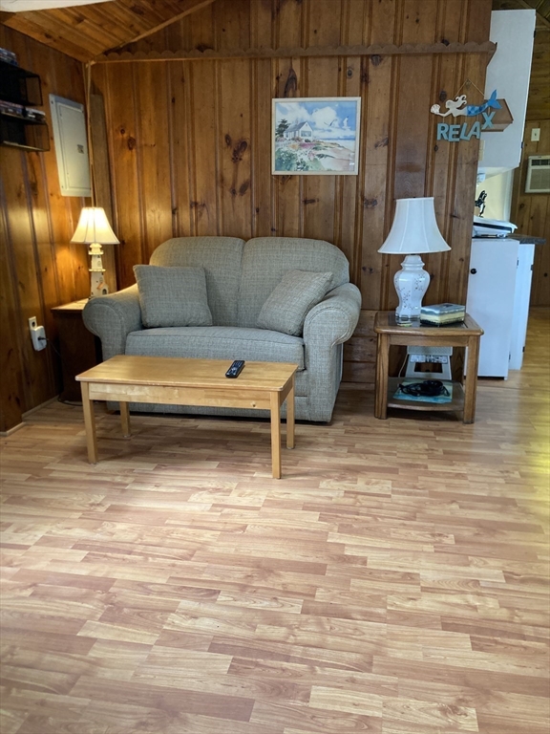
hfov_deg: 49.7
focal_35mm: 28
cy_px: 367
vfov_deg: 63.4
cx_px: 275
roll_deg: +0.2
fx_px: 593
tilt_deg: -14.6
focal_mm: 3.99
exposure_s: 1/60
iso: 200
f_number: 1.8
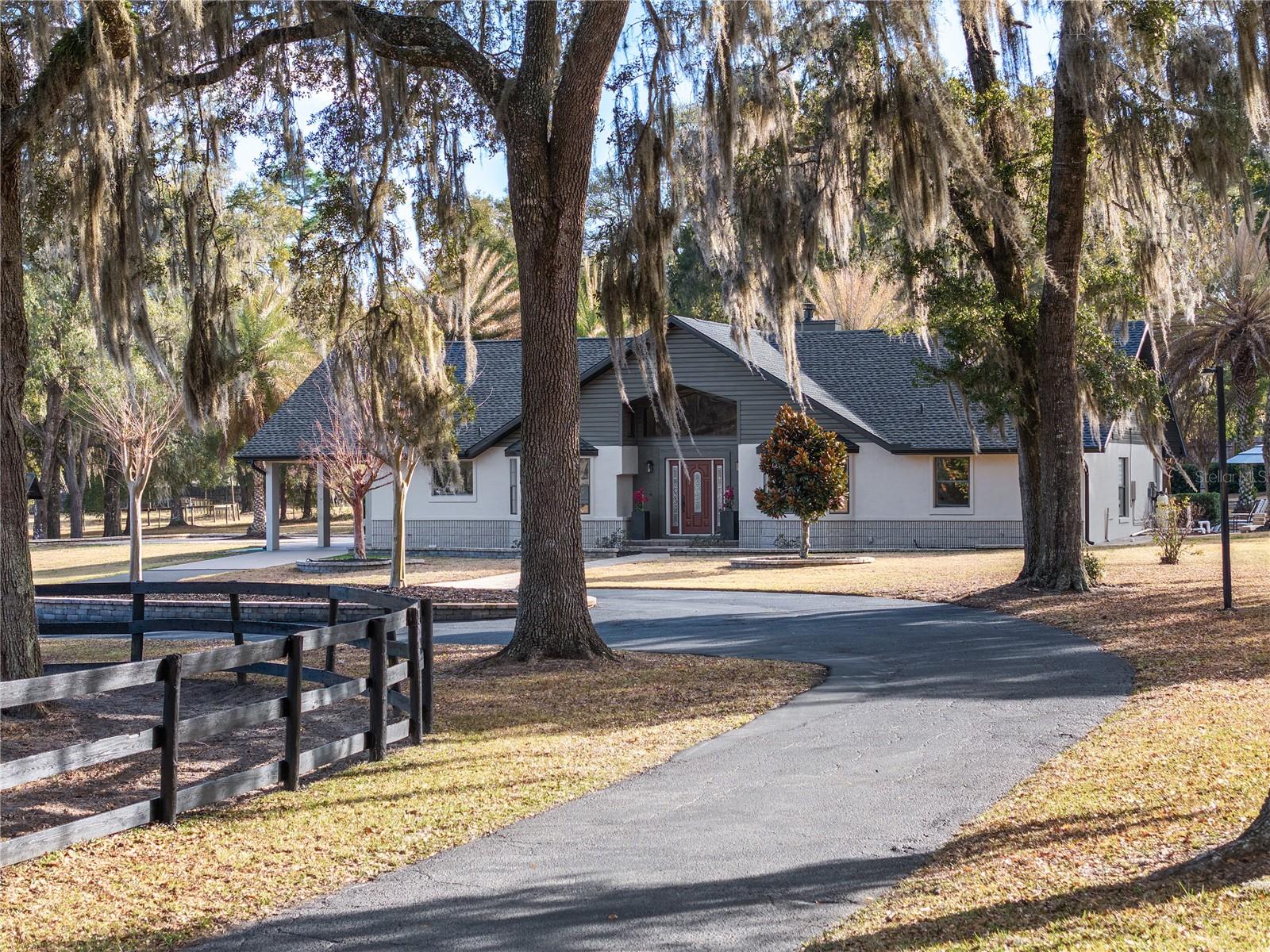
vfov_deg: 21.0
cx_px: 635
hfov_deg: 27.8
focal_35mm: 70
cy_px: 476
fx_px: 2568
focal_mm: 19.35
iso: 100
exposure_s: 1/250
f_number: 2.8
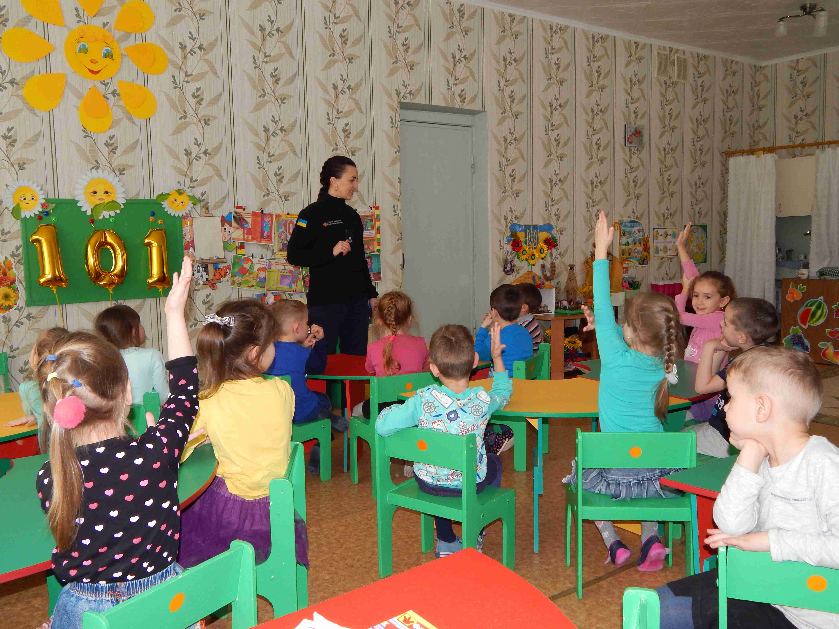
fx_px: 751
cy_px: 314
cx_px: 420
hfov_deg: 58.4
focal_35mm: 31
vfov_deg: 45.4
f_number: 3.2
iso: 200
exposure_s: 1/30
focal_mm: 5.6
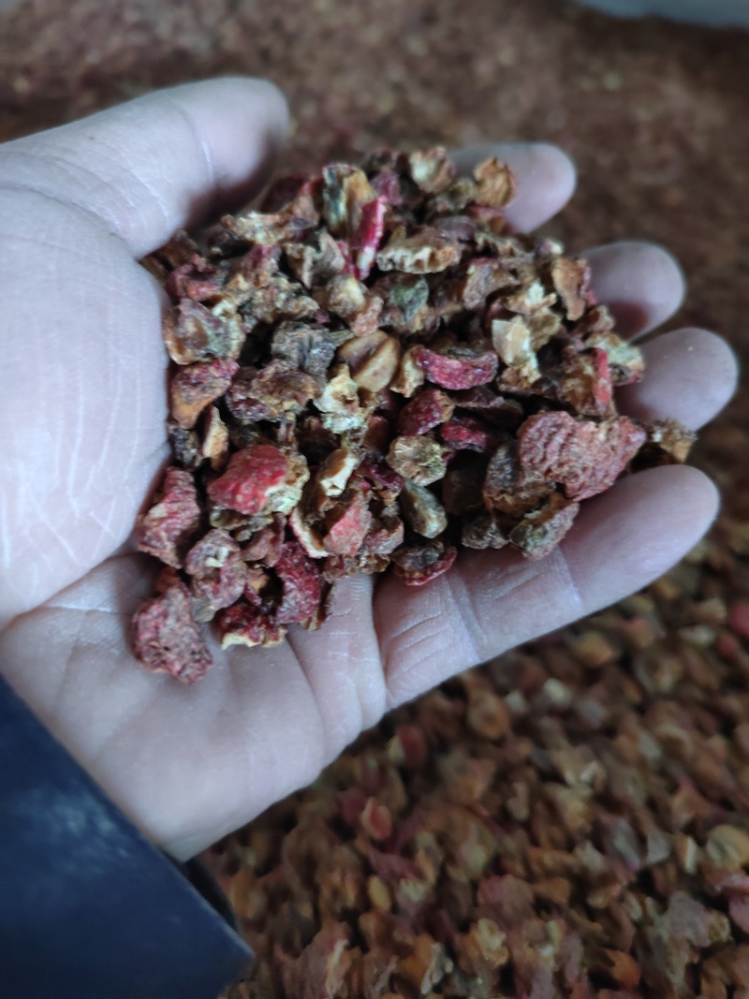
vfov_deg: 73.9
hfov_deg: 58.9
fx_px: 664
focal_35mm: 23
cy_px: 500
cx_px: 374
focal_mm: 5.52
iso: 4720
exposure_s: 1/16.7
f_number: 1.9
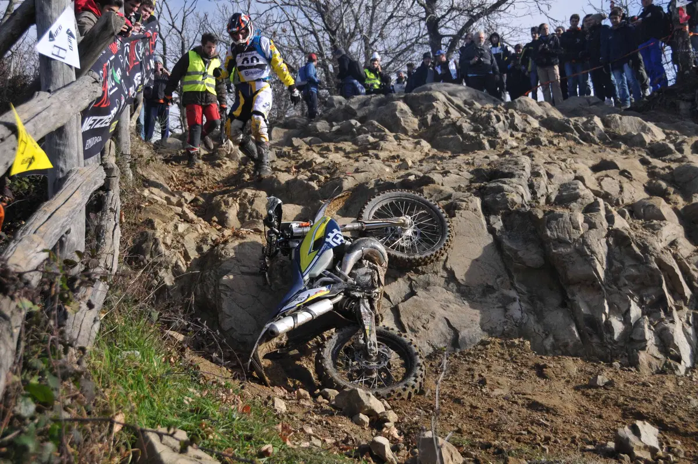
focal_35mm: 48
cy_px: 232
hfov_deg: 41.2
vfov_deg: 28.0
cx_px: 349
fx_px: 930
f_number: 4
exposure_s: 1/8000
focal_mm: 32
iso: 800
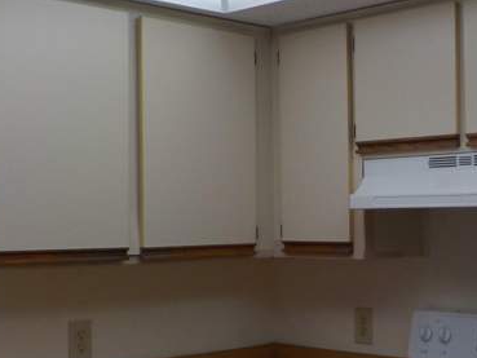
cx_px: 336
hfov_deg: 29.5
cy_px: 220
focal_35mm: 65
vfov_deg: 22.6
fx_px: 896
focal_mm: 4.1
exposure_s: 1/80
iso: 125
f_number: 3.3
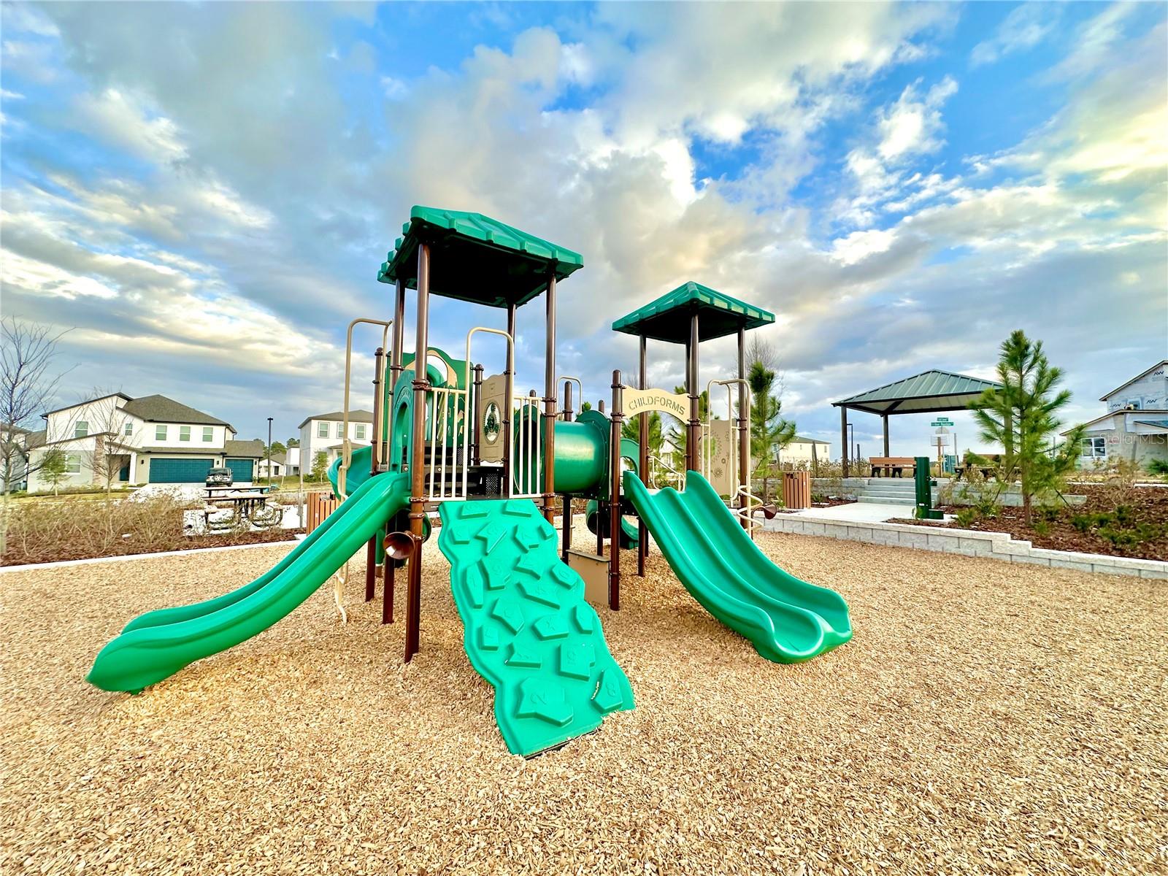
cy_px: 438
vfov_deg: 85.7
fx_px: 472
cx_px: 584
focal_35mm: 14
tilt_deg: +3.1
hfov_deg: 102.1
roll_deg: -1.3
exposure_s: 1/364
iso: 40
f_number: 2.2
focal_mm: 2.22
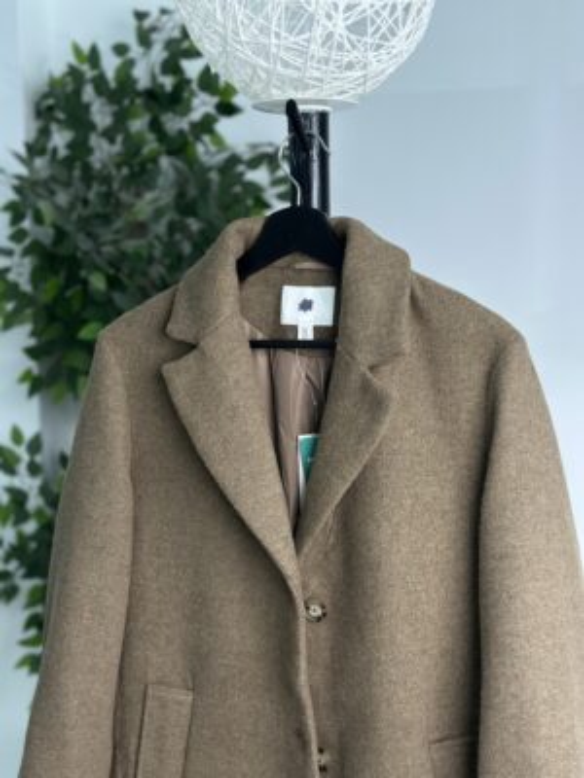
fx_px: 1080
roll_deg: +0.8
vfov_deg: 39.7
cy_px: 389
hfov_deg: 30.3
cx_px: 292
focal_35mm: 48
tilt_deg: -4.9
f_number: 1.78
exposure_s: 1/100
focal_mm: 6.86
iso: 125
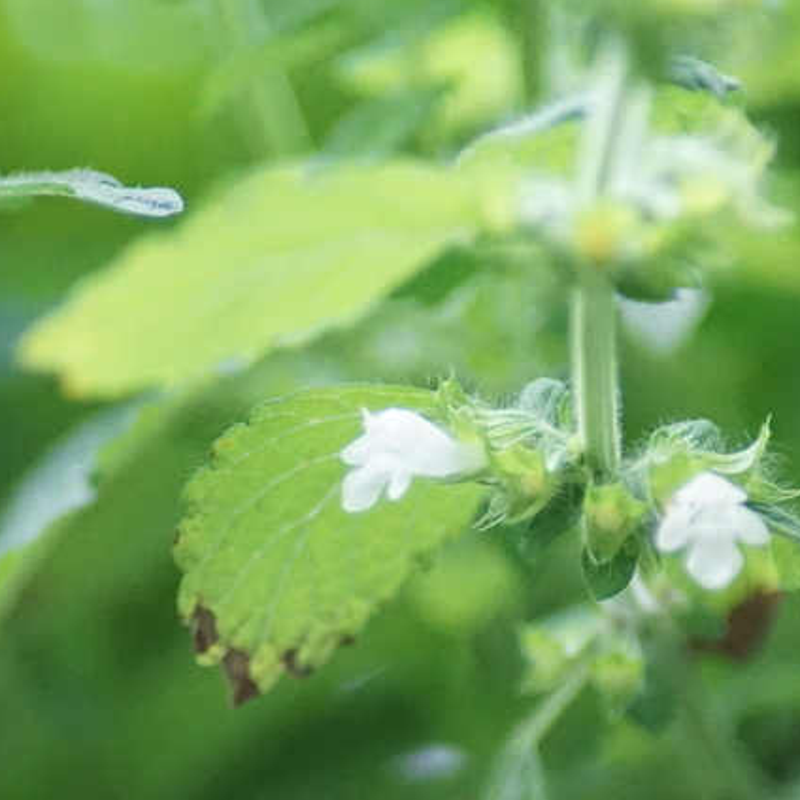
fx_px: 18852
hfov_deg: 2.4
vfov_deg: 2.4
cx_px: 460
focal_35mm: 721
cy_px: 574
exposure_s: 1/320
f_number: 5.6
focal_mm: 300
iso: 6400
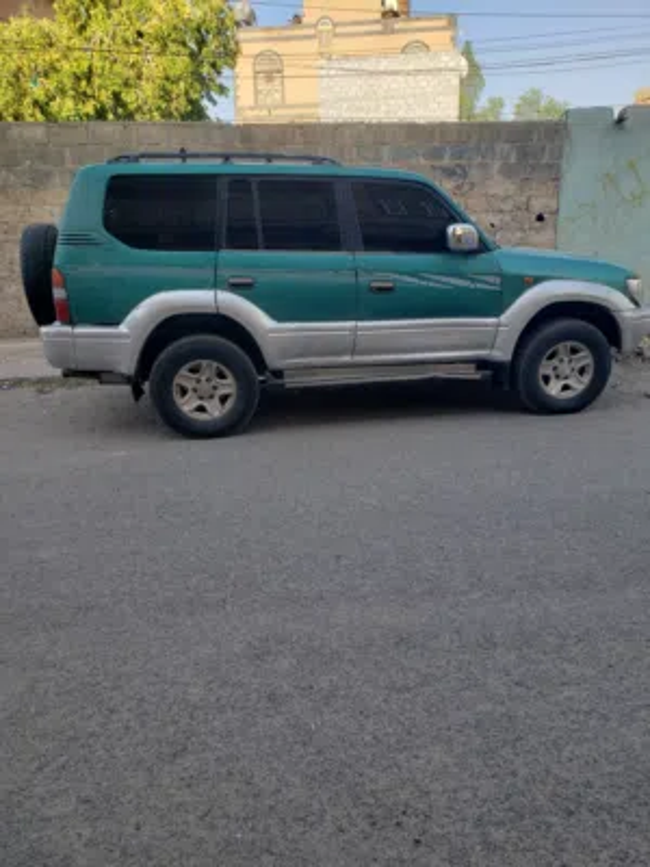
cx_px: 325
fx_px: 651
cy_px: 434
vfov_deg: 67.3
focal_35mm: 26
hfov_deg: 53.1
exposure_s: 1/340
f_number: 2.4
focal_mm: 4.3
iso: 50
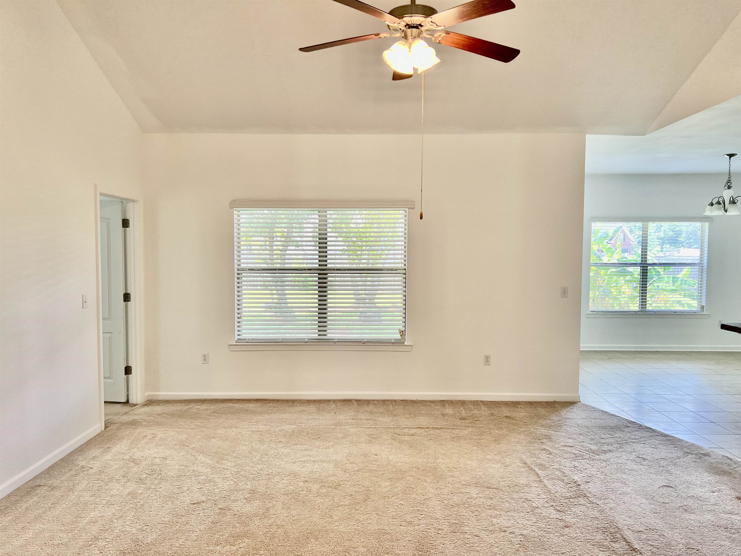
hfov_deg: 67.3
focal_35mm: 26
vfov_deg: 53.1
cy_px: 278
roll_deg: -0.5
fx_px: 557
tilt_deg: -3.6
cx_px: 370
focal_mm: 5.7
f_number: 1.5
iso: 80
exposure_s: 1/120
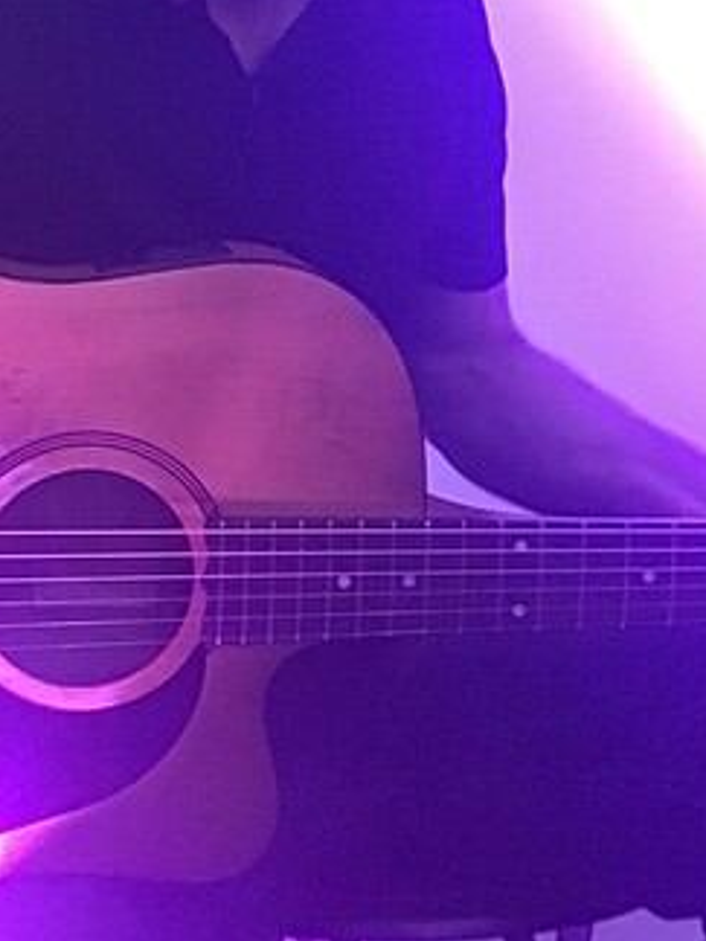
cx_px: 206
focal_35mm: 51
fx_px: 1387
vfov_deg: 36.2
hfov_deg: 28.3
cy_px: 187
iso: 400
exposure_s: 1/17
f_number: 2.4
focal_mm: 2.15
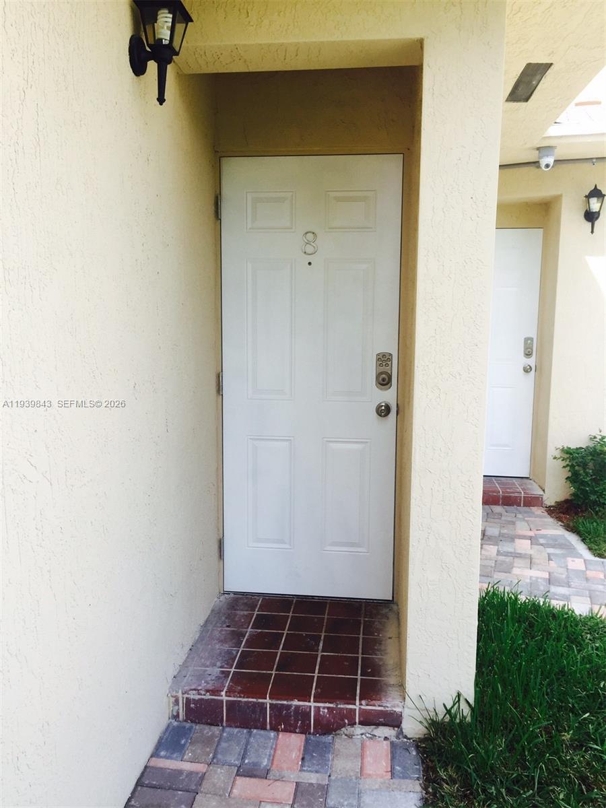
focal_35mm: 29
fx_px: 677
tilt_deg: -7.0
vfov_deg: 61.7
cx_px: 303
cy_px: 404
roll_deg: -0.5
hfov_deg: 48.2
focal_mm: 4.15
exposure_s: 1/557
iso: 32
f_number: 2.2
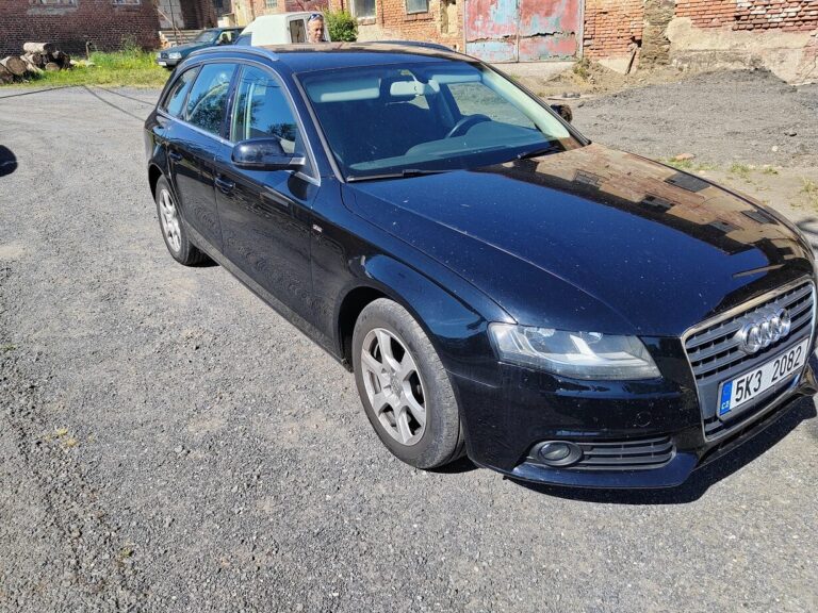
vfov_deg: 51.4
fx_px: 638
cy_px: 306
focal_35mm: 27
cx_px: 409
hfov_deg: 65.3
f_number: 1.9
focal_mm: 5.52
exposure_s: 1/940
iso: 100
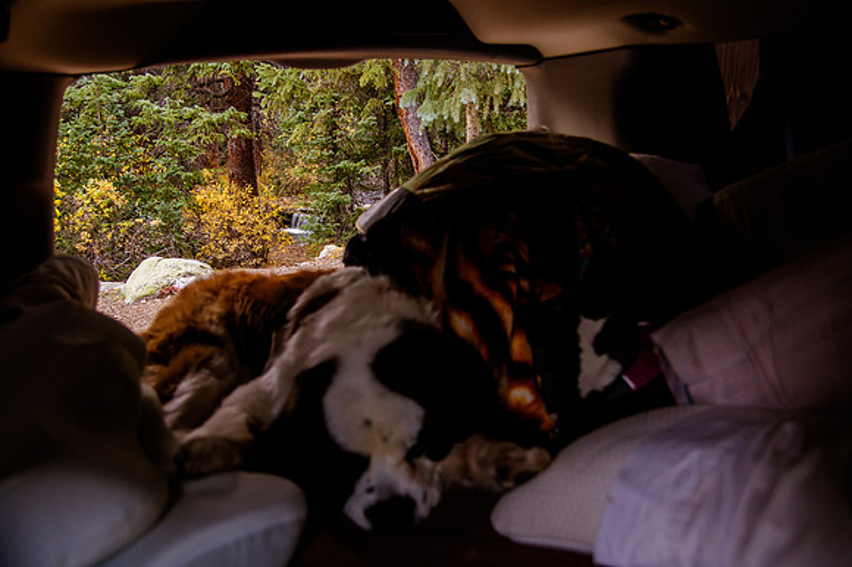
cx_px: 426
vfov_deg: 38.8
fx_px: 804
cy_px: 284
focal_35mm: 34
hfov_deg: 55.8
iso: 2500
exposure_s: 1/60
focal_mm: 34
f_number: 4
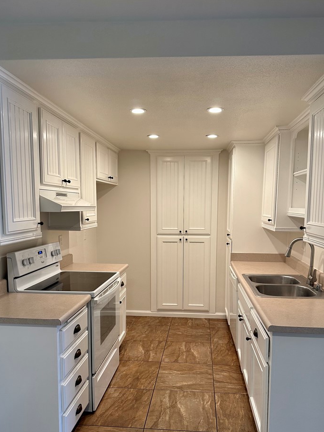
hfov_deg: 51.3
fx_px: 337
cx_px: 172
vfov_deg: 65.1
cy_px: 242
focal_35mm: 27
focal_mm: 6.86
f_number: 1.78
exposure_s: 1/120
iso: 160
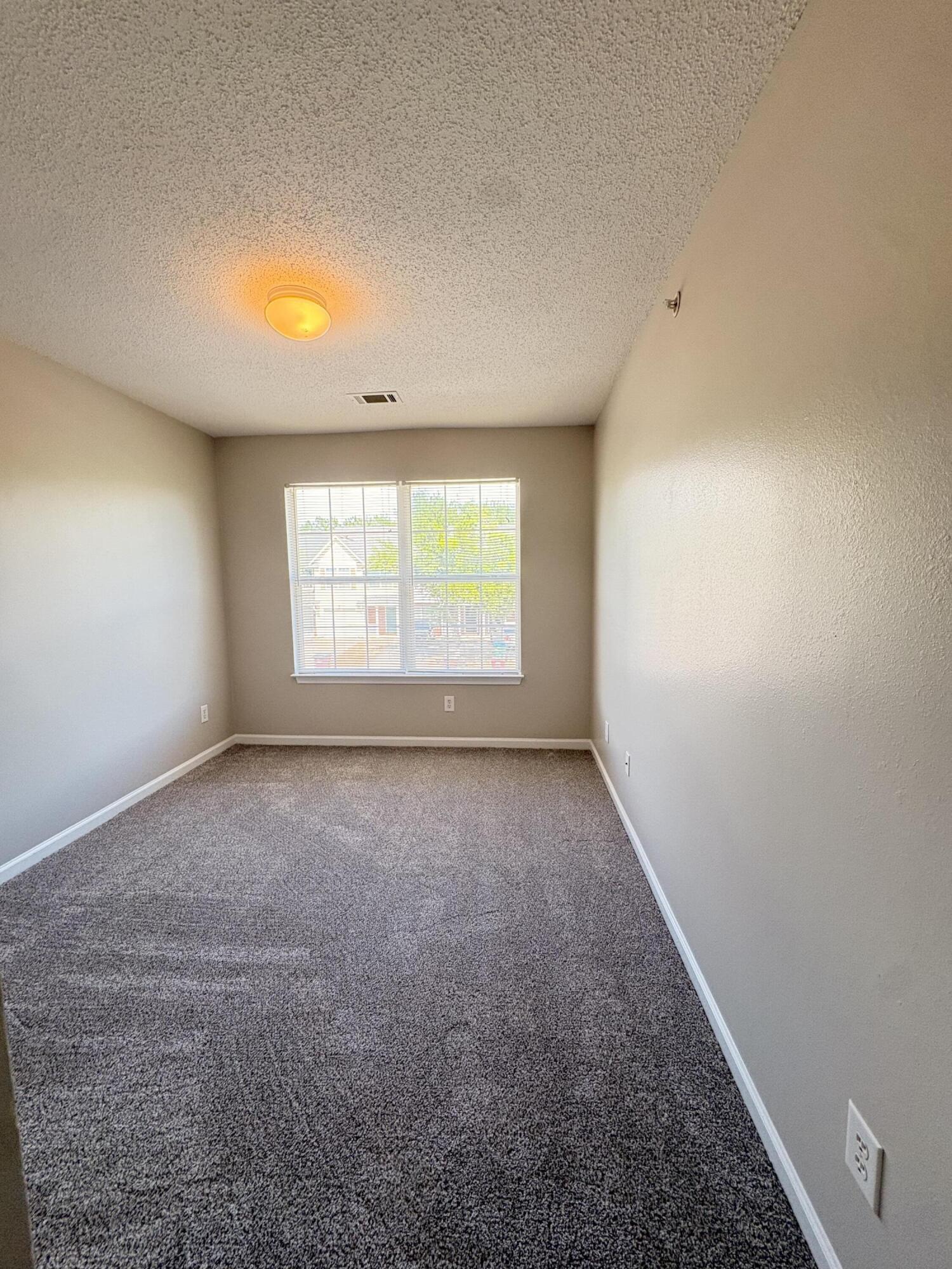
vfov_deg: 102.1
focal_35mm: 14
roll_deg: +0.6
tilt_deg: -4.9
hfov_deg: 85.7
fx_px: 513
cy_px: 634
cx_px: 476
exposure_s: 1/120
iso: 250
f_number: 2.2
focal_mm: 2.22
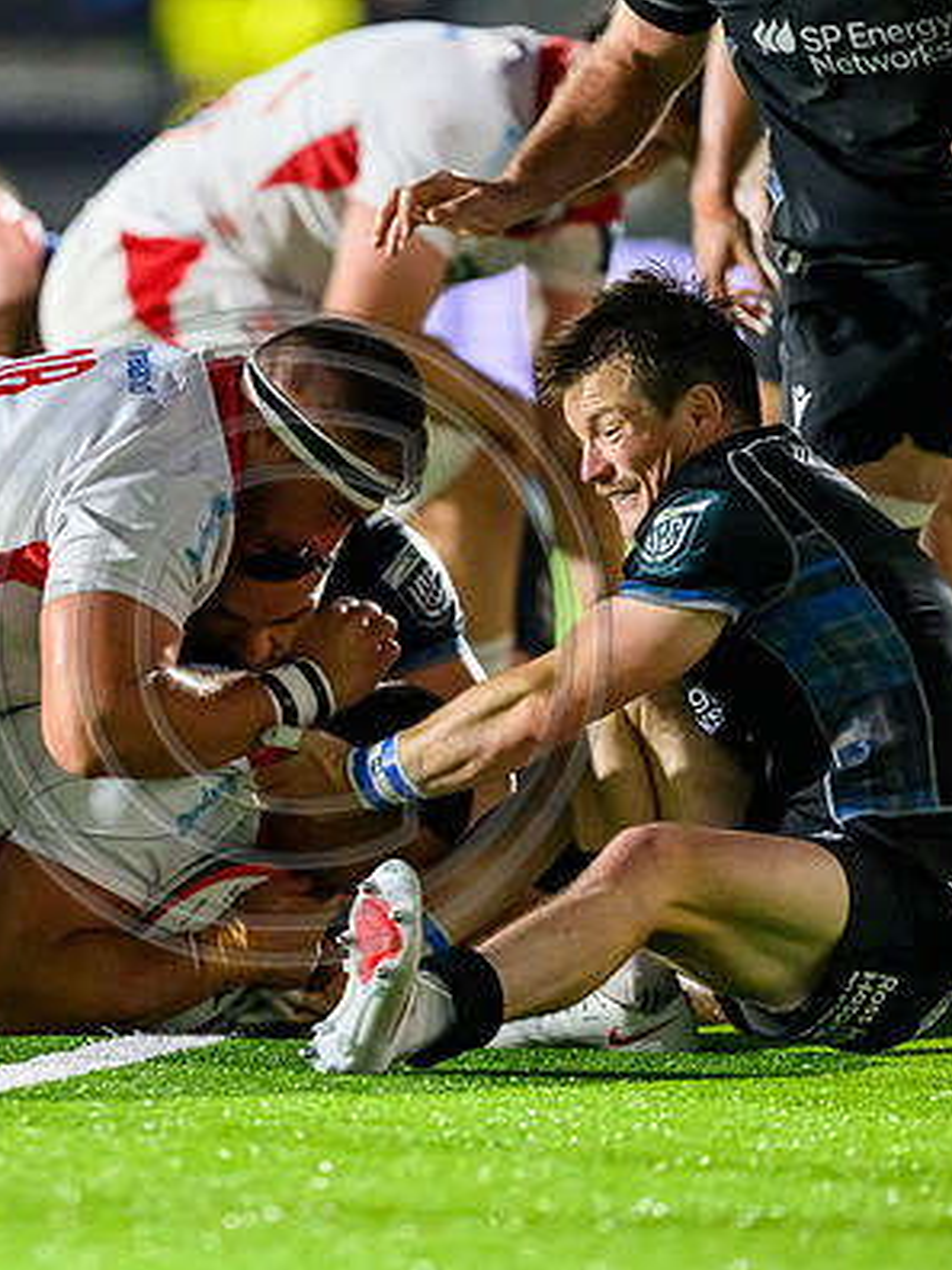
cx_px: 75
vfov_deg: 2.9
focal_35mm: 687
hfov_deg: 2.2
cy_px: 751
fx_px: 25192
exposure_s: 1/1250
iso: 8000
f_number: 3.2
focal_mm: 400
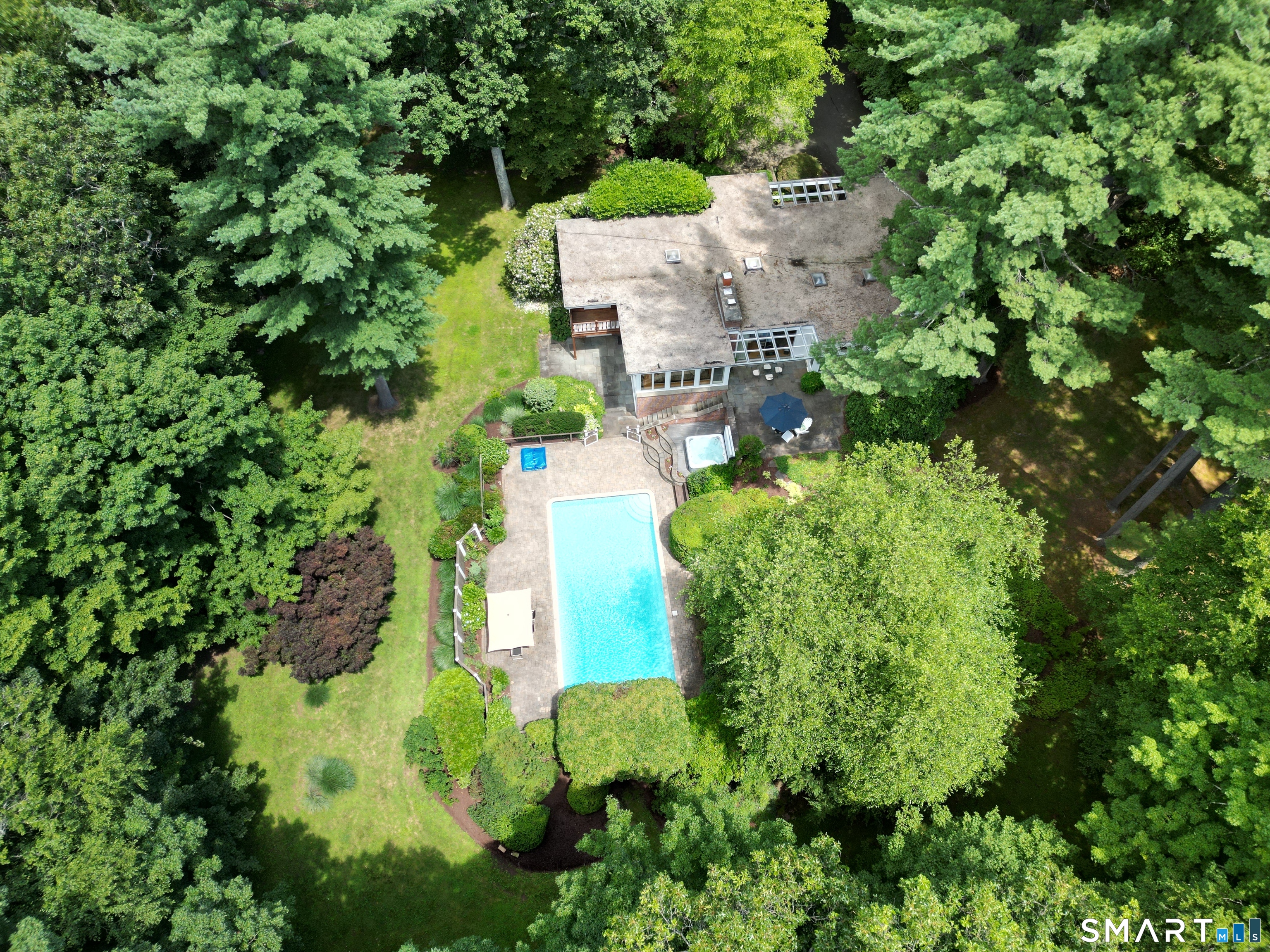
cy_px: 476
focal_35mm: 24
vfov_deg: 56.8
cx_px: 635
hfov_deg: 71.6
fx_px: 881
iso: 110
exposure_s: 1/1250
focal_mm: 6.72
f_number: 1.7
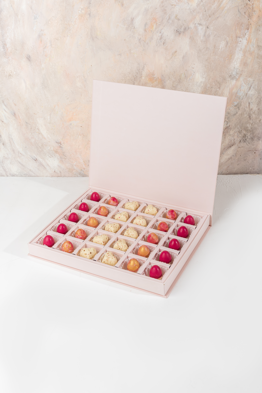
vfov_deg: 43.6
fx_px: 491
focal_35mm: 45
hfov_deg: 29.9
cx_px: 131
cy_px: 196
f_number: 8
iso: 100
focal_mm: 45
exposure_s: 1/100
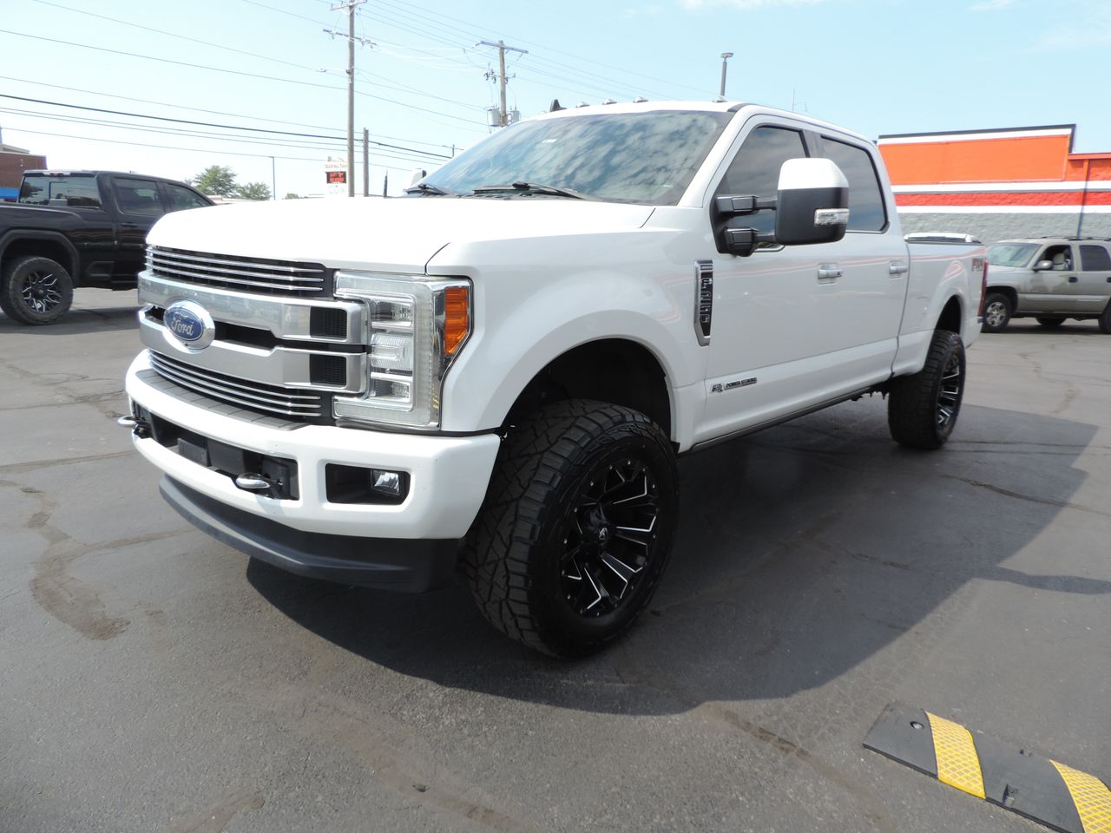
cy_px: 416
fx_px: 770
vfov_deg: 56.8
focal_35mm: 24
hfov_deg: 71.6
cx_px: 556
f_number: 3
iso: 80
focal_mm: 4.3
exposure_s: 1/640
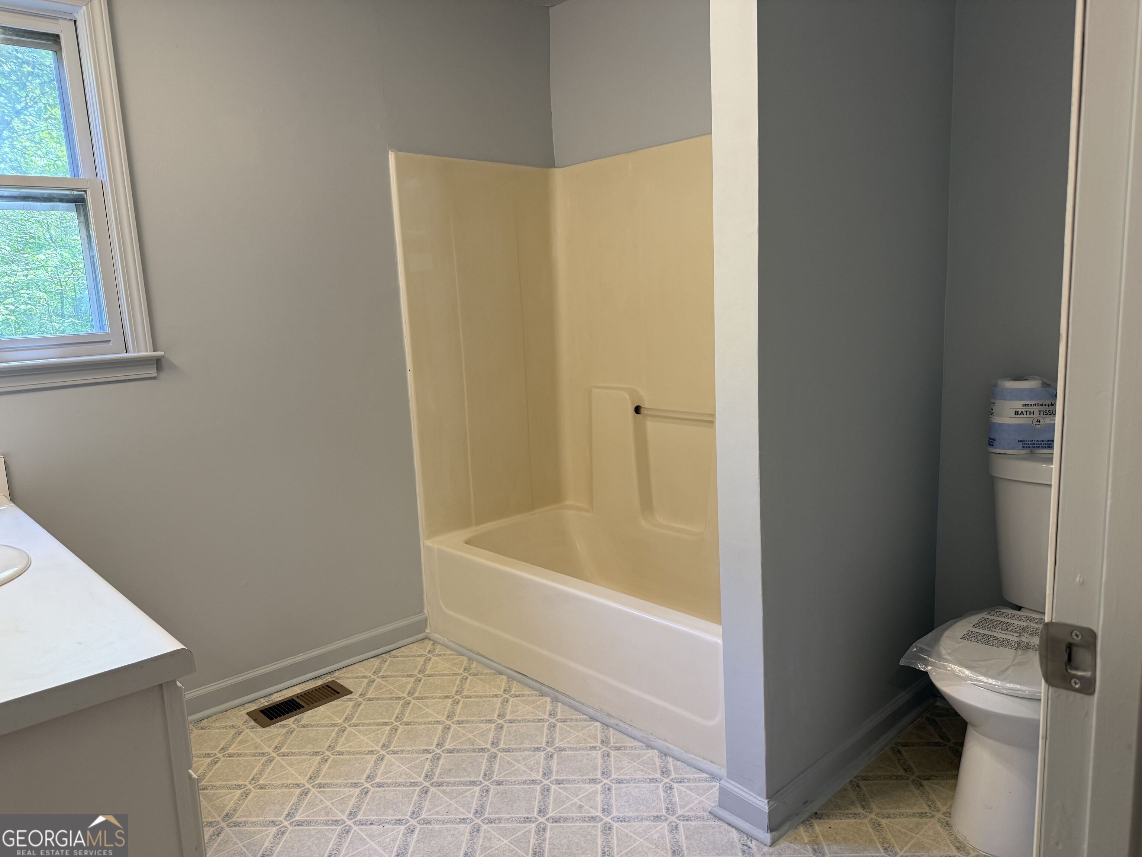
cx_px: 571
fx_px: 792
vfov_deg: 56.8
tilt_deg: -10.0
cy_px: 428
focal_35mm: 24
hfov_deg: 71.6
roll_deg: +2.9
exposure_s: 1/120
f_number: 1.78
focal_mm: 6.76
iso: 160
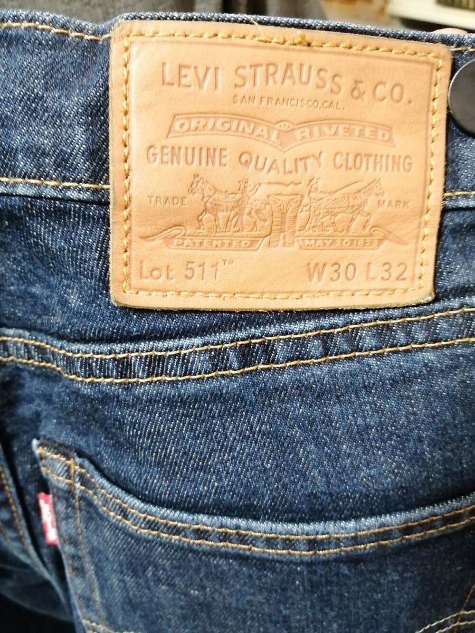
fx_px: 476
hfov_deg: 53.1
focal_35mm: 26
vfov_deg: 67.3
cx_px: 238
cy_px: 316
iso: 640
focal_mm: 3.46
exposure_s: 1/14.3
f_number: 1.8
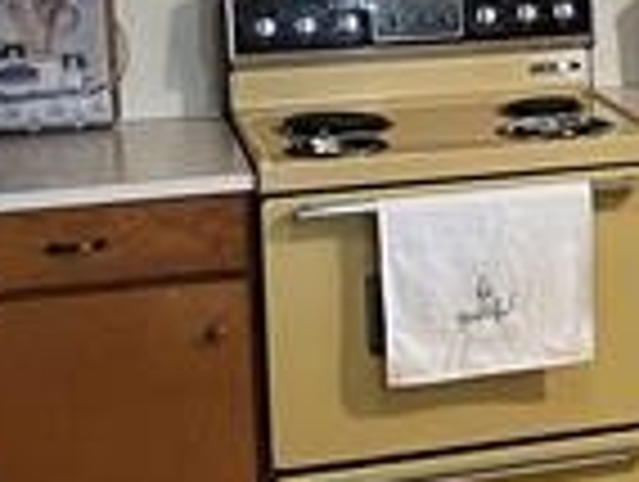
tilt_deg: -7.2
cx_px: 796
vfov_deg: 12.6
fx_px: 2163
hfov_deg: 16.0
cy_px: 9
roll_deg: +1.3
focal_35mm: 117
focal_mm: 5.7
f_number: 1.5
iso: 125
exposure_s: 1/60
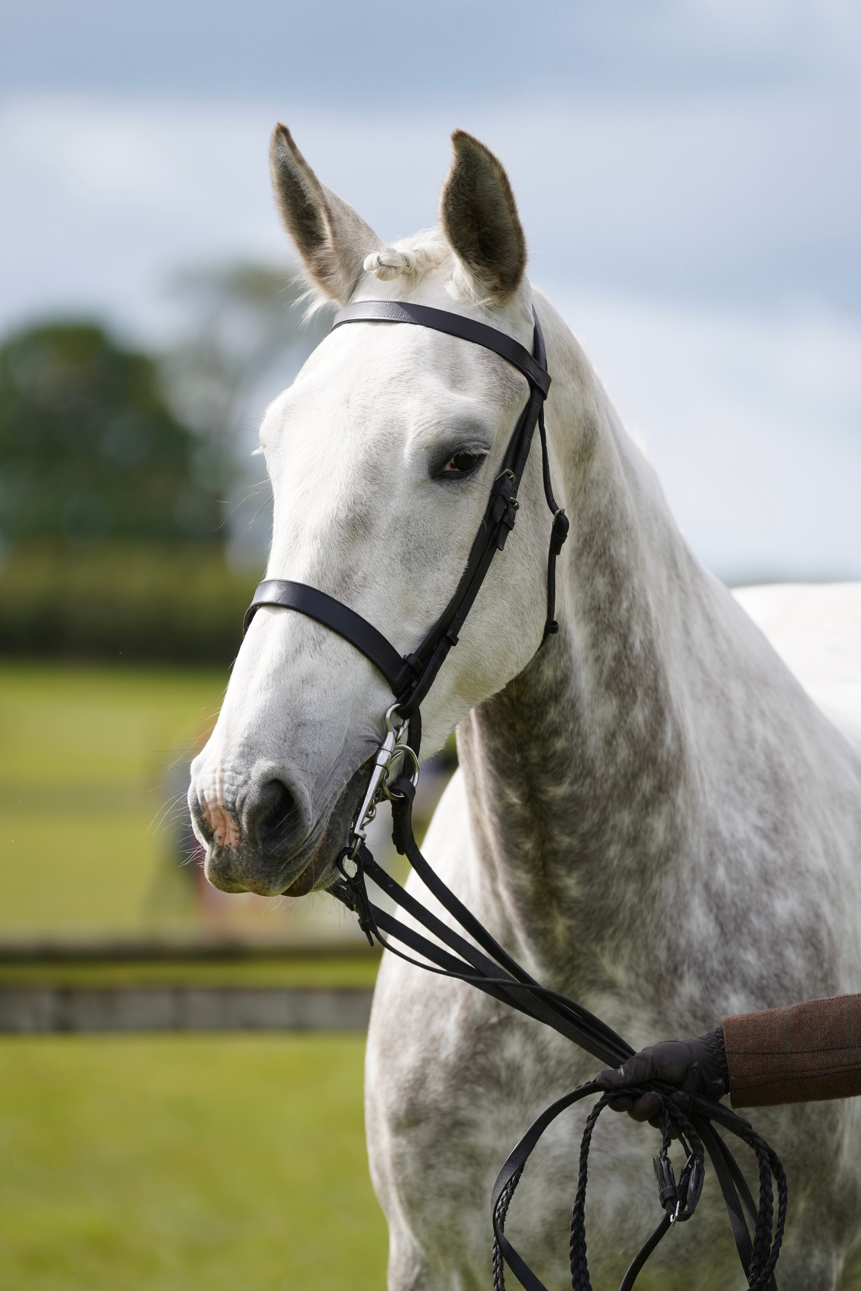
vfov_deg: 11.4
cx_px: 430
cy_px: 646
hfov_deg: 7.6
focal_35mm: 180
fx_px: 6457
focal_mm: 180
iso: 125
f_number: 2.8
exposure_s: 1/1600
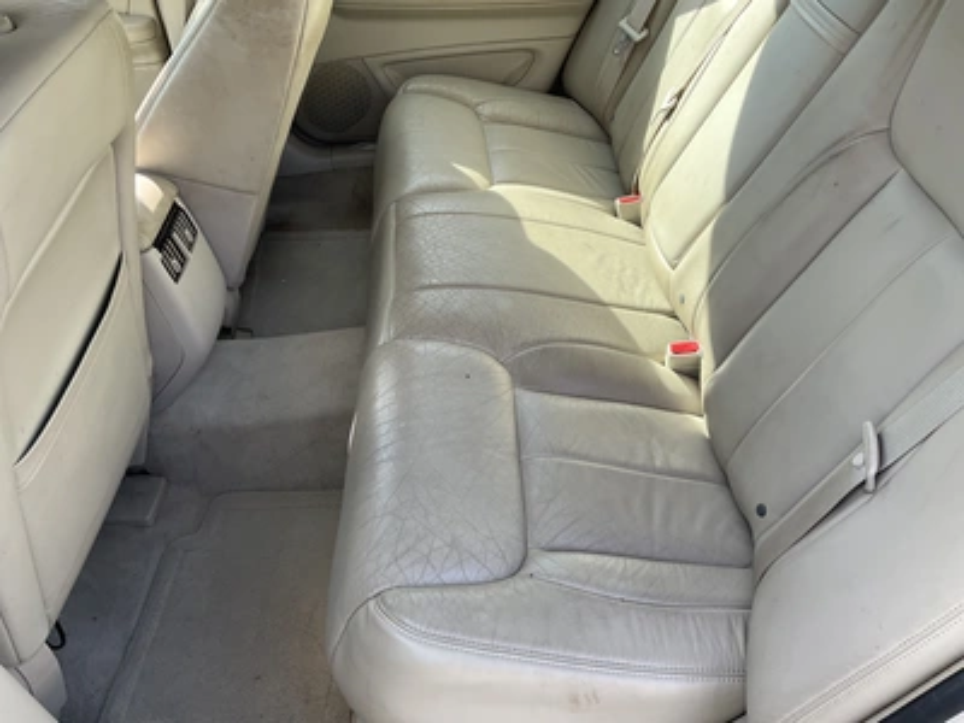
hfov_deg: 61.7
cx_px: 482
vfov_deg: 48.2
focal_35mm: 29
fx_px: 808
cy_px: 362
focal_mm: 3
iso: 25
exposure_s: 1/167
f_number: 1.8
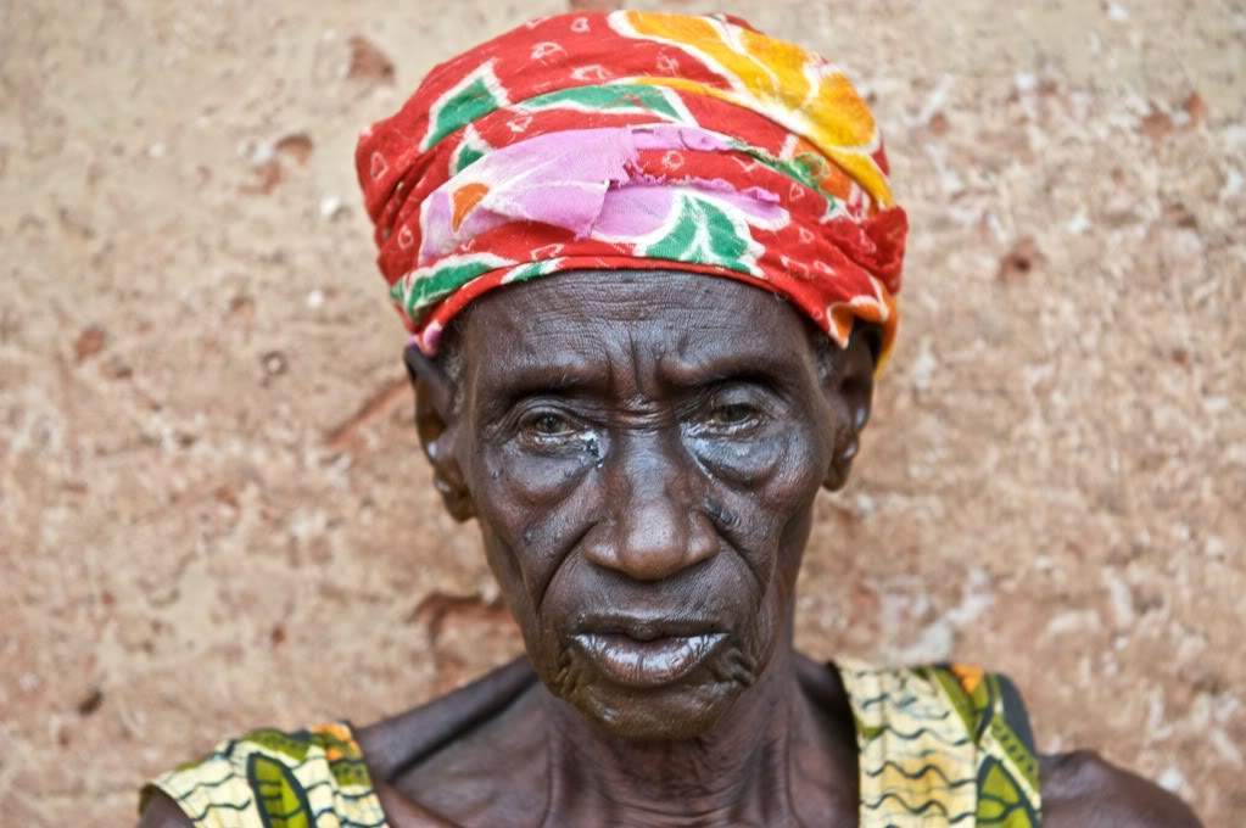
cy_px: 414
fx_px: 2420
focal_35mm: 70
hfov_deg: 28.9
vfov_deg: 19.4
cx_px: 623
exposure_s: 1/40
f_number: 4.5
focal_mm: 70
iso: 200
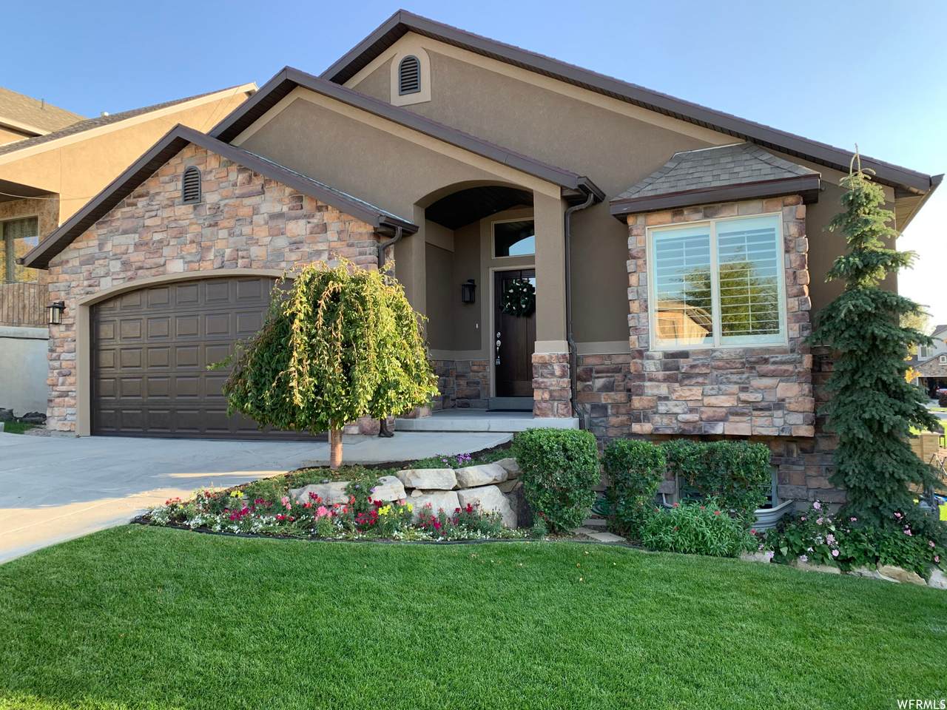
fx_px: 711
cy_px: 355
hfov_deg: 67.3
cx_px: 474
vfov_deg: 53.1
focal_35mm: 26
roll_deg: +0.9
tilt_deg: +2.5
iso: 25
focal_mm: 4.25
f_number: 1.8
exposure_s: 1/171
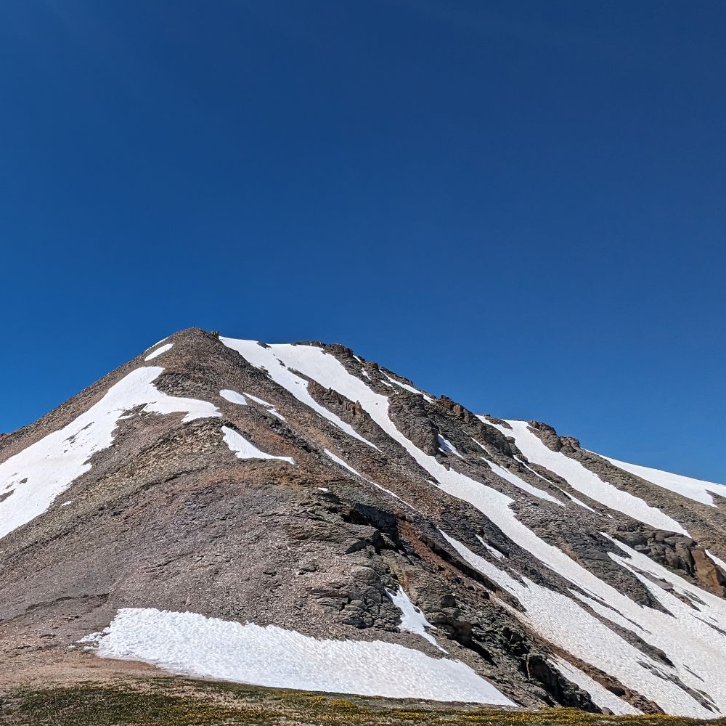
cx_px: 7
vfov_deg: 55.6
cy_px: 382
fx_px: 688
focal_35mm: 29
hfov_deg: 46.8
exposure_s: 1/4049
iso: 52
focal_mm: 2.35
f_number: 2.2
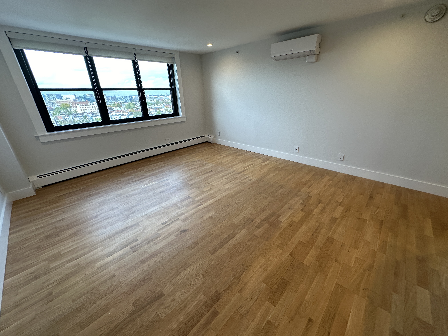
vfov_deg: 85.7
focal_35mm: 14
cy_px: 168
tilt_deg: -21.5
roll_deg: +2.1
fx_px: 181
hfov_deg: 102.1
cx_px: 224
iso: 125
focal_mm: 2.22
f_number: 2.2
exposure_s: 1/120
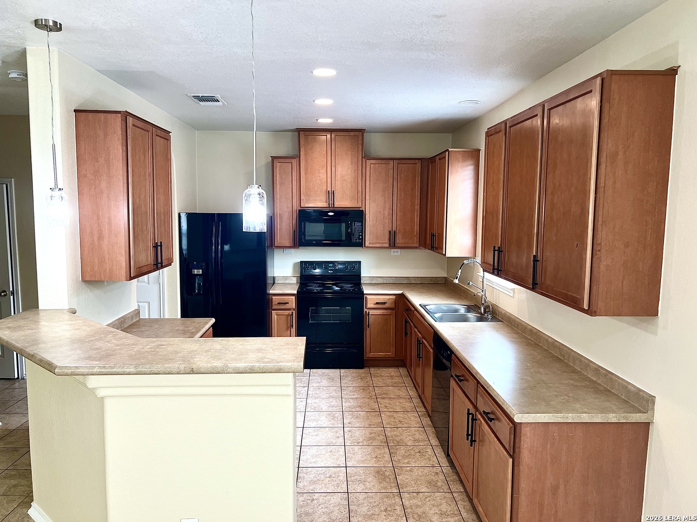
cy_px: 261
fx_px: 524
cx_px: 348
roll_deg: -0.7
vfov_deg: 53.1
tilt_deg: -5.9
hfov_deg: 67.3
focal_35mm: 26
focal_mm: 5.7
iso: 125
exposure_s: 1/120
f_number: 1.5
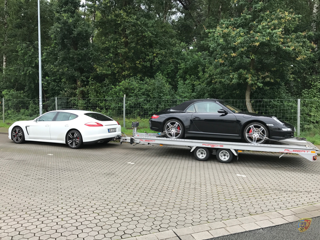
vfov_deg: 49.7
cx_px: 160
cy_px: 120
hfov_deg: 63.4
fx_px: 259
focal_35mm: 28
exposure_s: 1/643
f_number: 1.8
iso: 20
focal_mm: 3.99
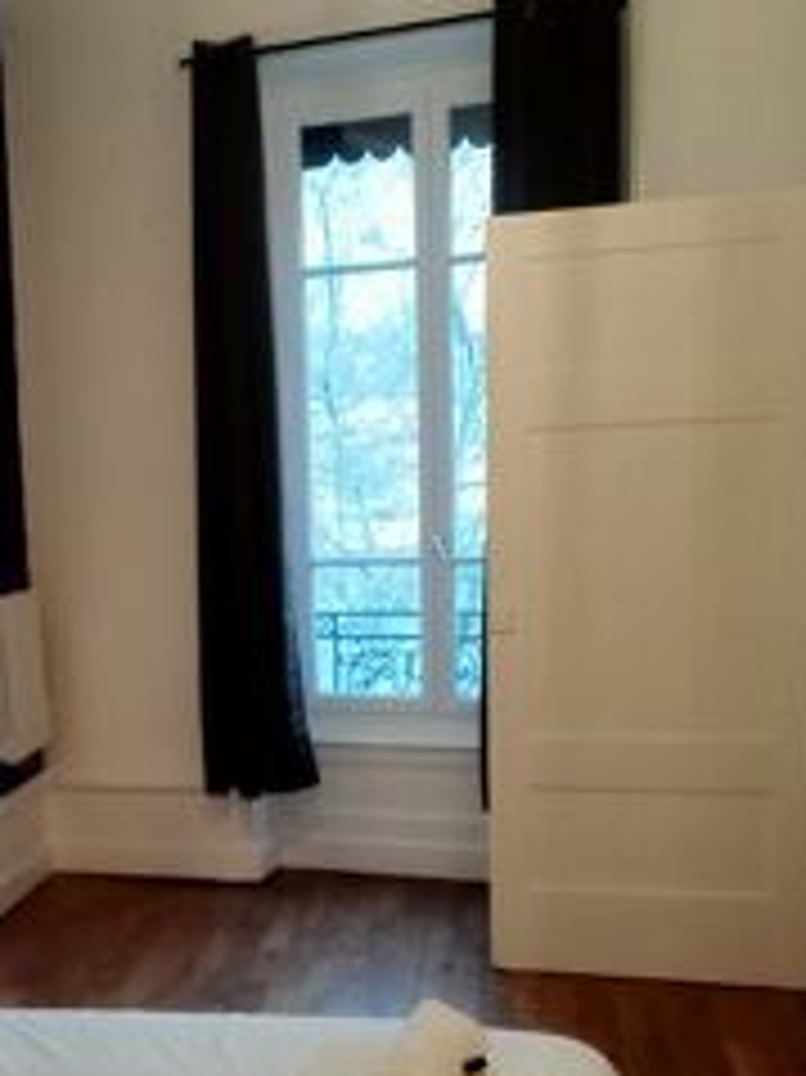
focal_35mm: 50
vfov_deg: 37.7
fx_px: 1554
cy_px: 736
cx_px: 252
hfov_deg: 28.8
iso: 1683
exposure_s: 1/25
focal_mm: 3.46
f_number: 2.2
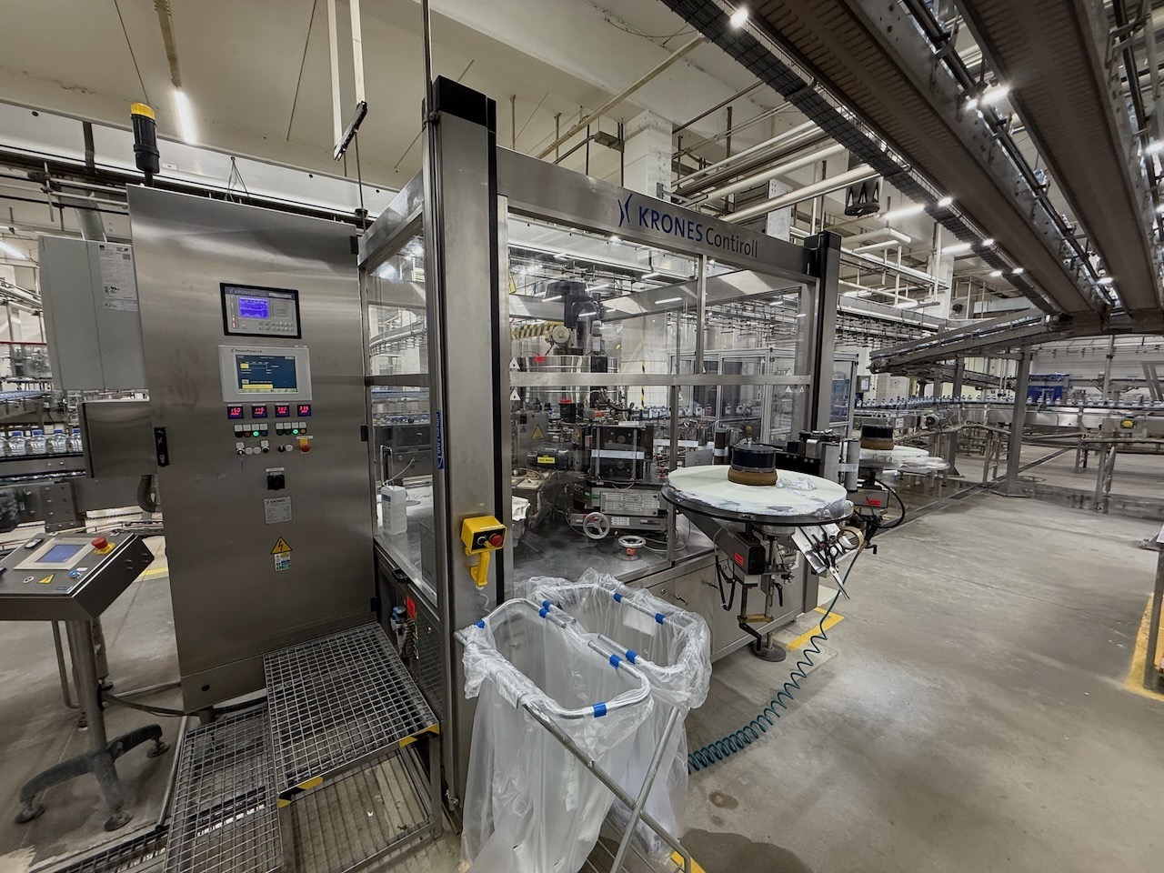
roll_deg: +0.2
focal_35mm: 14
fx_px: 471
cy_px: 436
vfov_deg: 85.7
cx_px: 582
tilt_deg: -6.5
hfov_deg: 102.1
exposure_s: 1/50
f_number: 2.2
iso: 250
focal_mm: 2.22
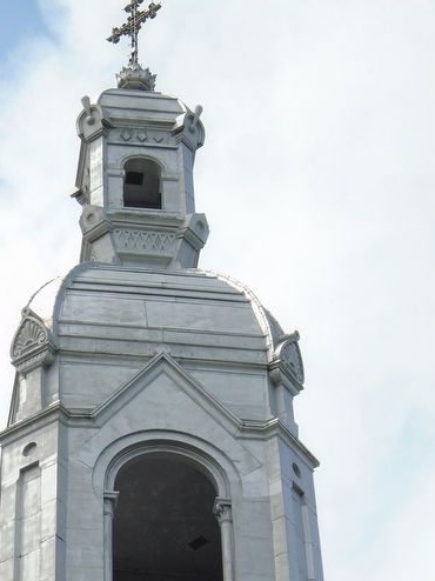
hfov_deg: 11.6
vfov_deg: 15.3
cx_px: 134
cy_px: 456
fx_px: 2147
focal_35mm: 128
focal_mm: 14
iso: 100
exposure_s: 1/400
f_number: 6.1
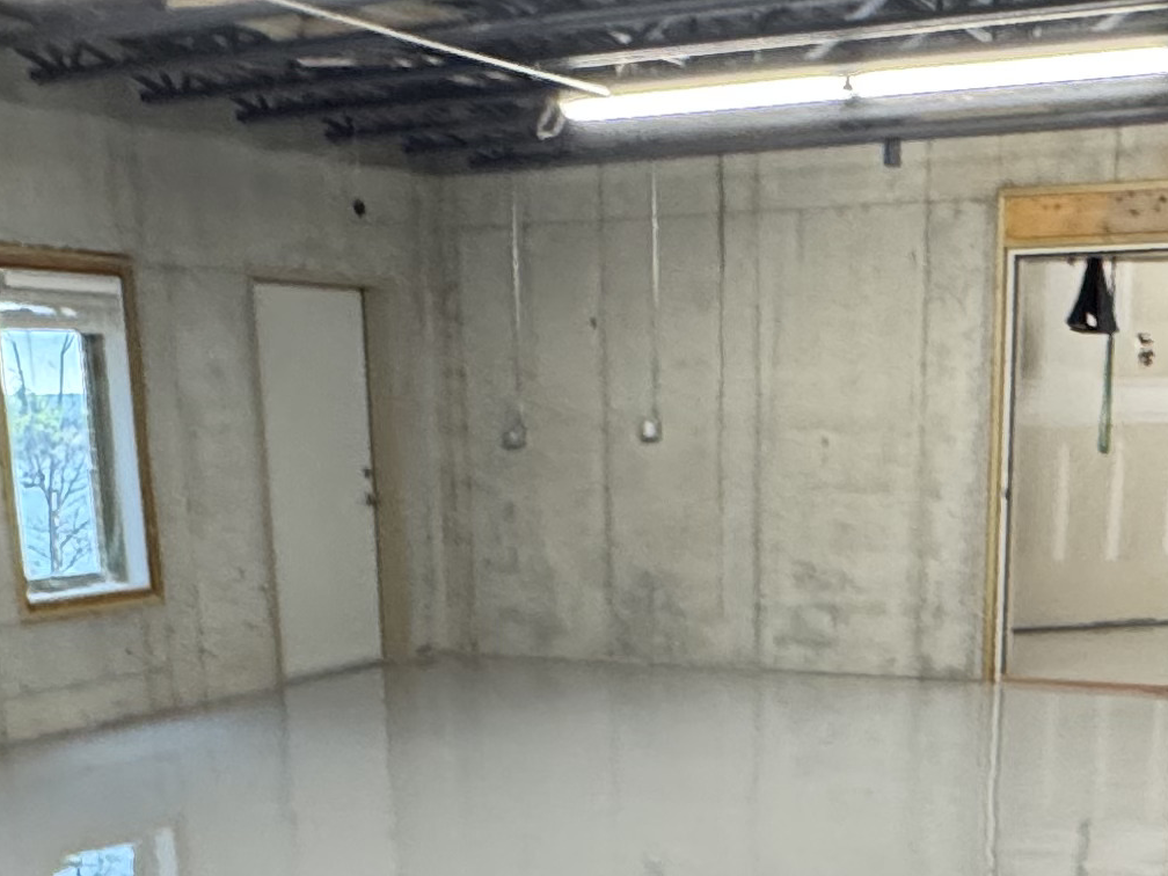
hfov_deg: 34.2
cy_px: 961
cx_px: 699
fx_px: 1890
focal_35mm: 56
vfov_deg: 24.4
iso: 320
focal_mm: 2.22
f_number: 2.2
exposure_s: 1/60
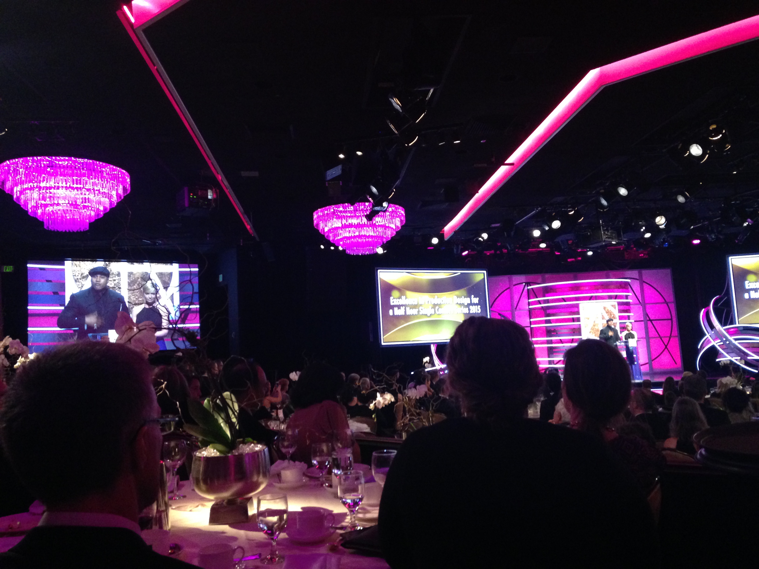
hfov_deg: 55.4
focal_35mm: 33
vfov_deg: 42.9
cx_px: 380
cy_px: 284
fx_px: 724
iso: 400
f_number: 2.4
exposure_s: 1/20
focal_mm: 4.12
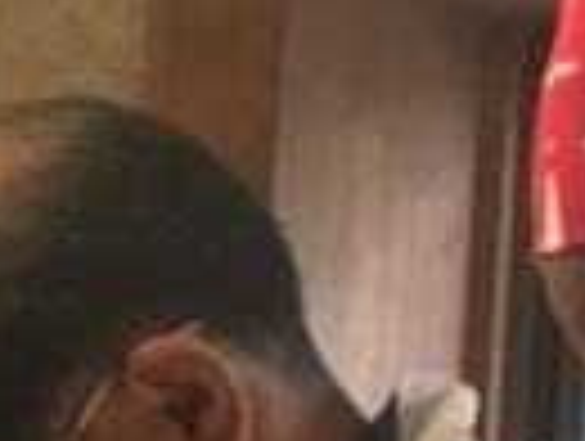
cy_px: 783
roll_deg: -2.9
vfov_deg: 6.4
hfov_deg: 8.2
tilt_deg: -3.1
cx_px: -634
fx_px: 3860
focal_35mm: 228
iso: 200
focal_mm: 4.15
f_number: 2.2
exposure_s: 1/24
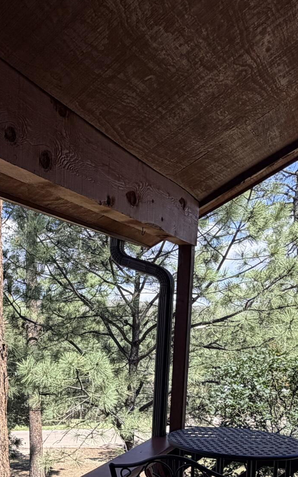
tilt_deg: -7.1
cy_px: 388
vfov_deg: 46.4
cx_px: 27
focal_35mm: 40
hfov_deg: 30.5
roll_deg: -0.3
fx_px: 520
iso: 40
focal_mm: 2.22
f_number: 2.2
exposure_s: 1/502
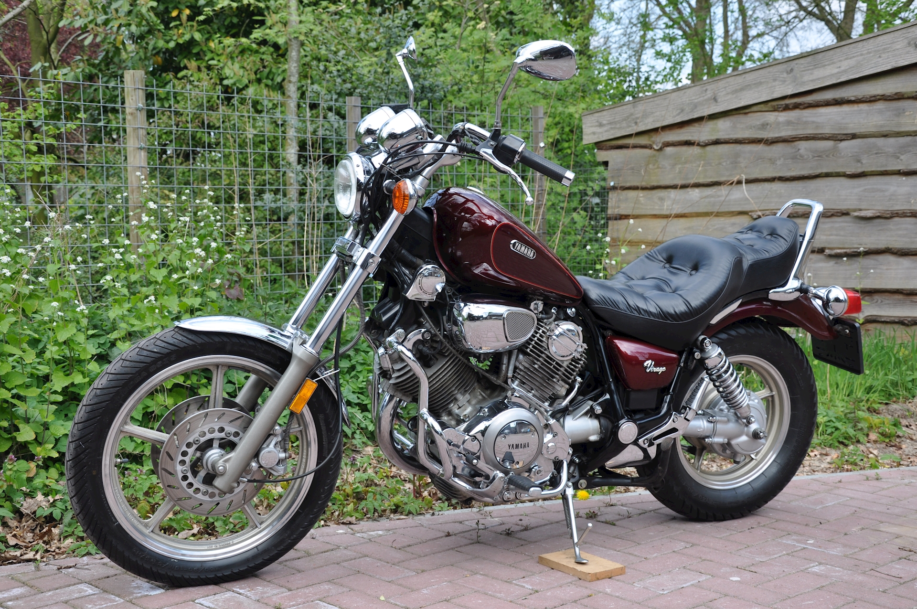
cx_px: 458
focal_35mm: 48
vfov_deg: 28.0
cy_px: 304
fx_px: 1221
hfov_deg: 41.2
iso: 200
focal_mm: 32
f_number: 7.1
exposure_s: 1/200
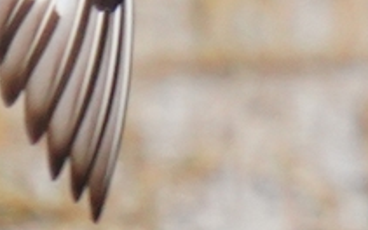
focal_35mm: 2612
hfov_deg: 0.8
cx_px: 140
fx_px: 26203
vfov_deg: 0.5
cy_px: -251
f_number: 7.1
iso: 800
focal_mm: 600
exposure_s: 1/2000
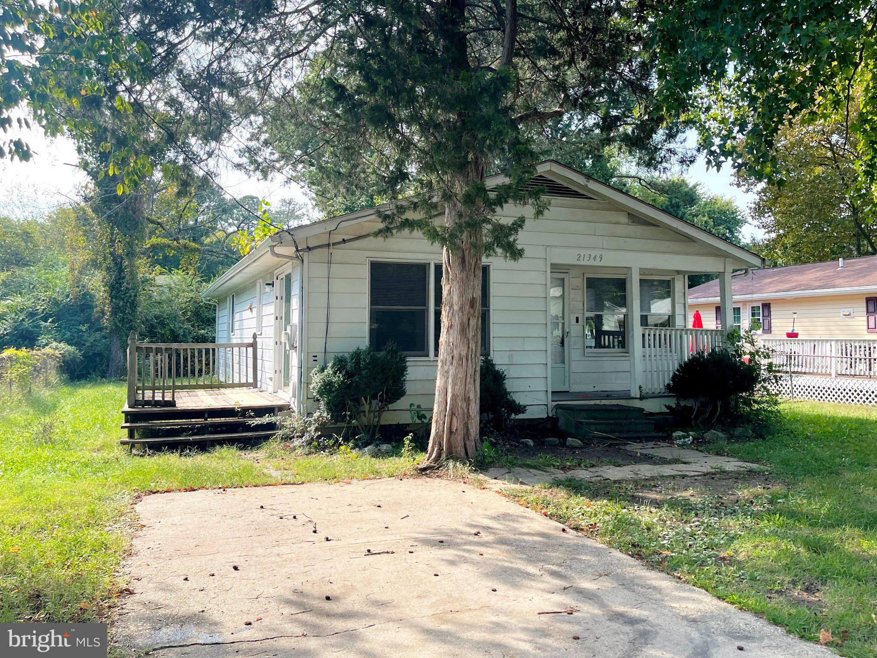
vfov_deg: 54.9
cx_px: 438
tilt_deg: +2.2
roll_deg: +2.0
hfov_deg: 69.4
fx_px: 633
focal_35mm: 25
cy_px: 329
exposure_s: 1/1003
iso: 32
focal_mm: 5.1
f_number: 1.6
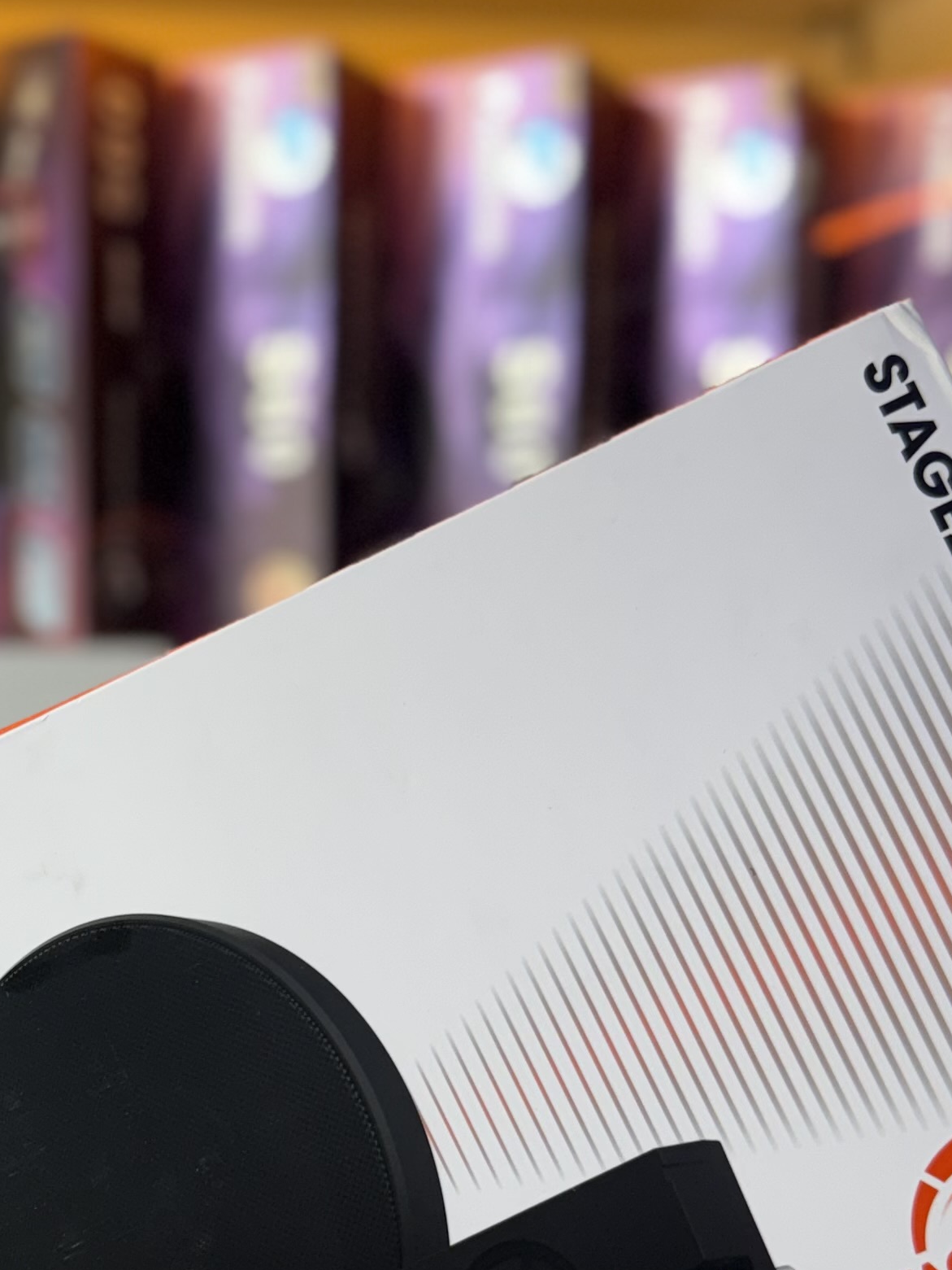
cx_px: 124
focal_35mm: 62
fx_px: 2273
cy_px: 1007
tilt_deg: -7.0
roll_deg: -0.1
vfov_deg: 30.5
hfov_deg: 23.1
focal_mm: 6.76
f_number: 1.78
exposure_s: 1/97
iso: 64
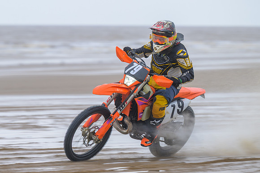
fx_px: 2260
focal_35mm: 313
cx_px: 109
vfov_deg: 4.4
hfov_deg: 6.6
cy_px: 89
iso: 72
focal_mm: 175
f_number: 4
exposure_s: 1/250
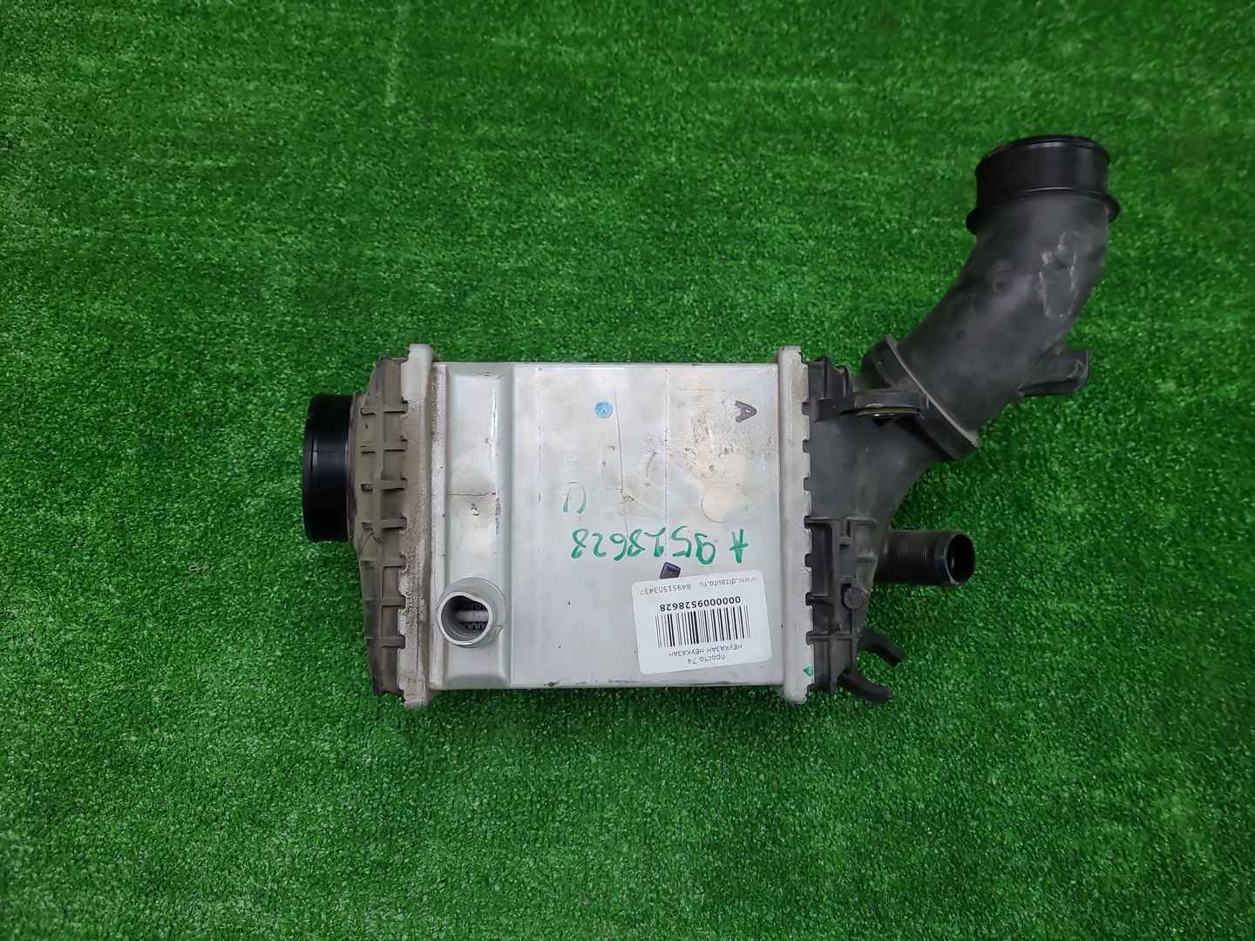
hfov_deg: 67.3
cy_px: 470
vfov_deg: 53.1
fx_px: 943
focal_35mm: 26
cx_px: 628
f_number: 1.8
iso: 87
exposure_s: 1/50
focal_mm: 5.4
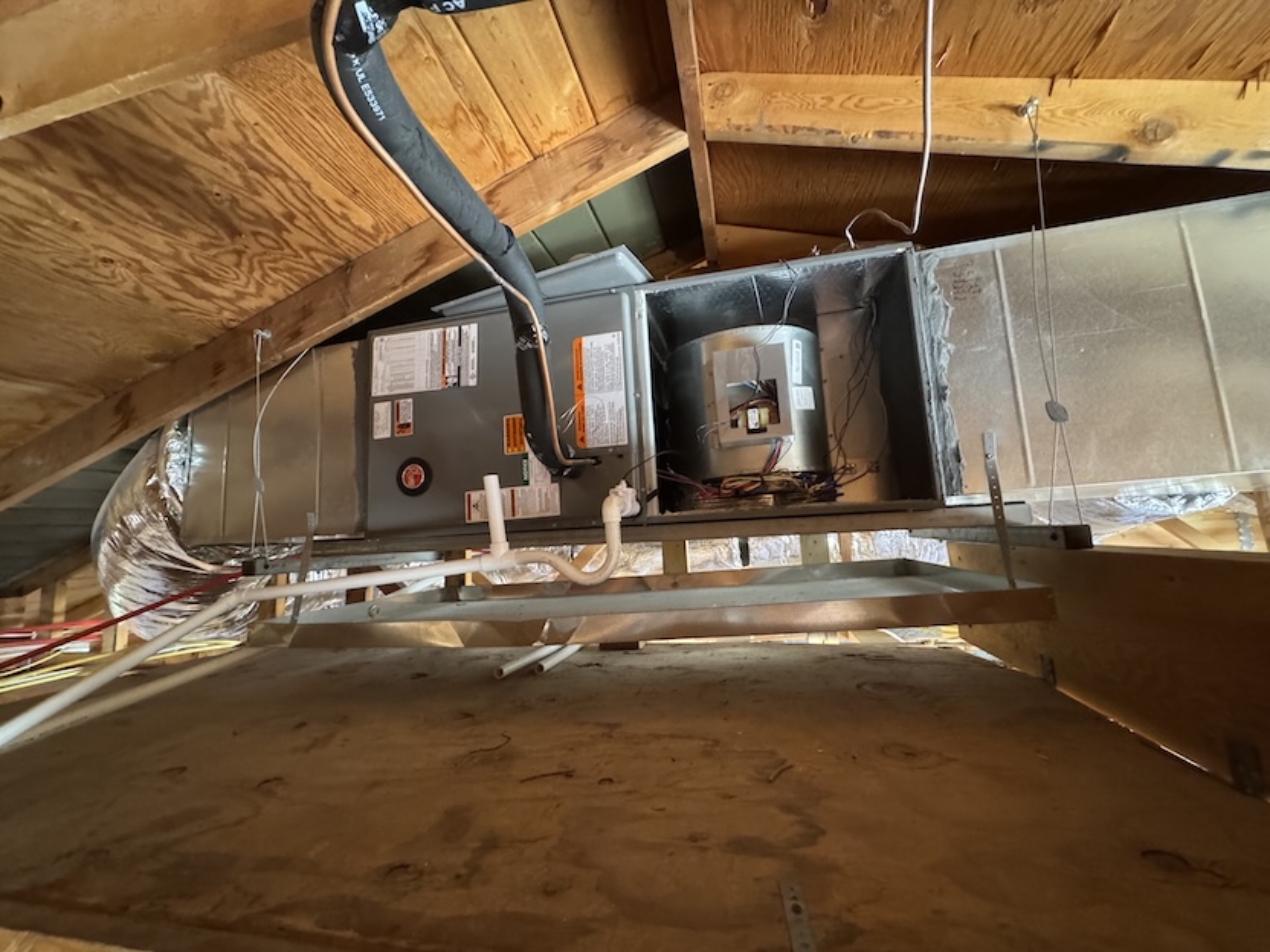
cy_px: 476
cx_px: 635
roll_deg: +2.1
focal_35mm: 14
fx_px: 514
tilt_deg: +7.7
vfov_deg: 85.7
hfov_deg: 102.1
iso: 1250
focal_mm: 2.22
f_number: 2.2
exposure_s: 1/60
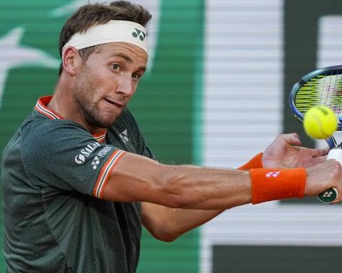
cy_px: 131
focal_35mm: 820
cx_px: 188
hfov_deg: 2.4
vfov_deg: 1.9
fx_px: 8298
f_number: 4
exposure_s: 1/2000
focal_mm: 420
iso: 1600
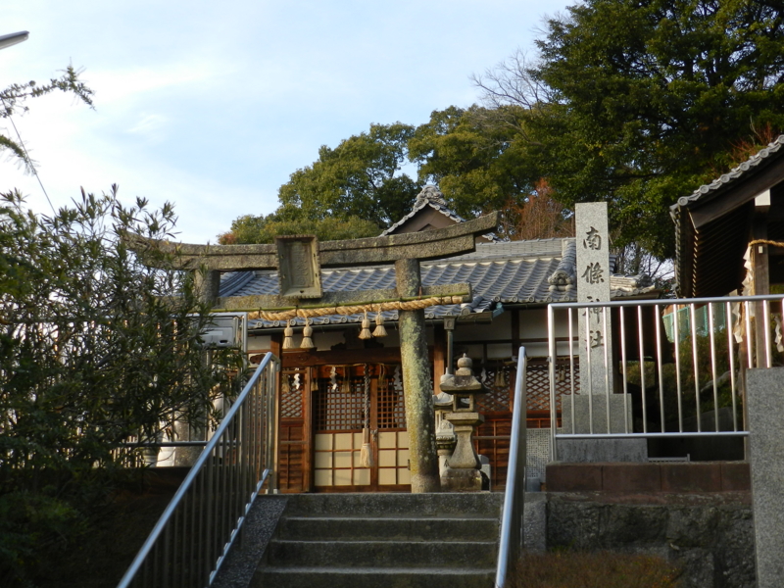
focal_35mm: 53
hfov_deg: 36.2
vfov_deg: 27.5
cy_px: 294
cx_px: 392
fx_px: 1200
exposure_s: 1/250
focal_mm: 9.4
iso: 200
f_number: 4.4
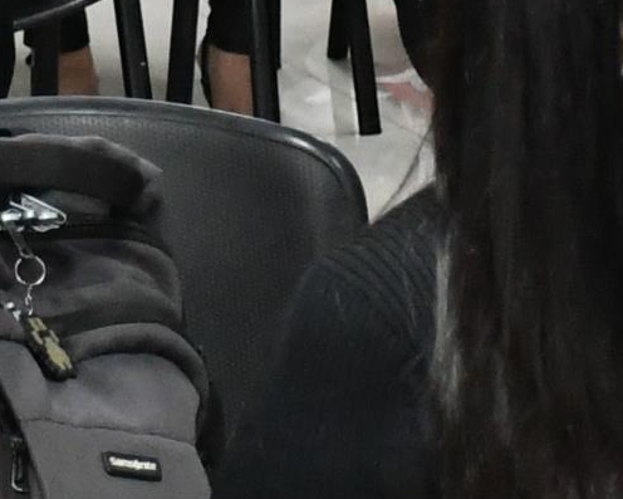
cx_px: 475
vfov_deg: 4.9
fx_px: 5828
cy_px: -214
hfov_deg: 6.1
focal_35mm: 316
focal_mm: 27
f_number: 4
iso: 3200
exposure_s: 1/100
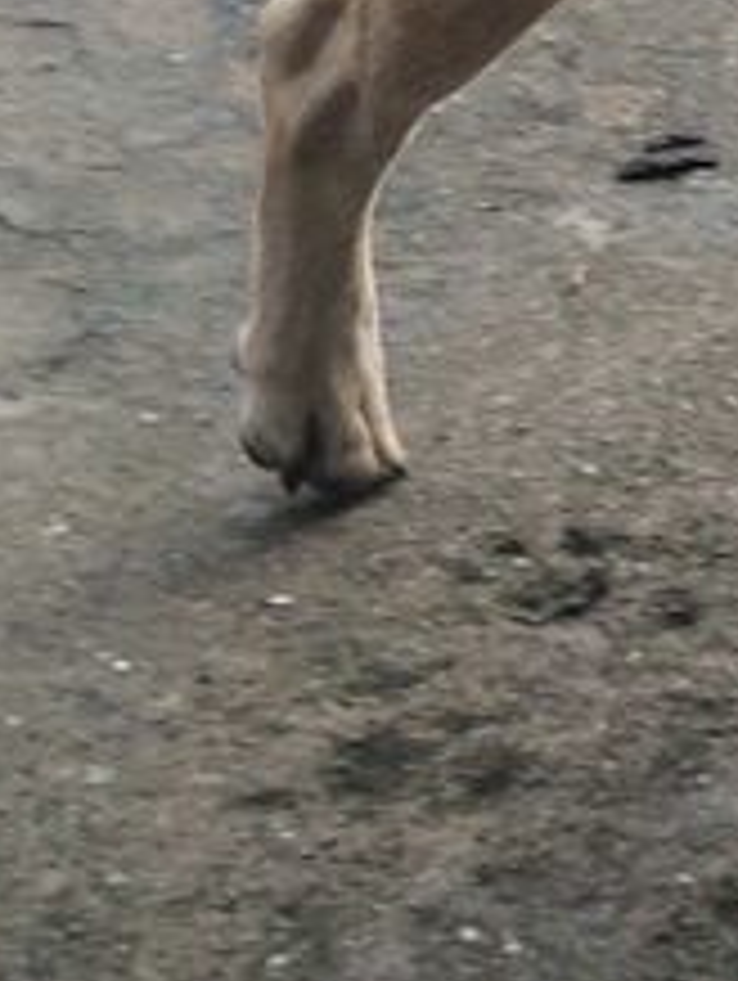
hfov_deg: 9.5
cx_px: 1850
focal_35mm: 136
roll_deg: -9.8
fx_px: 3858
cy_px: -387
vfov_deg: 13.8
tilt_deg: -21.1
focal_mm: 4.15
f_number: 2.2
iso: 50
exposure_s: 1/120
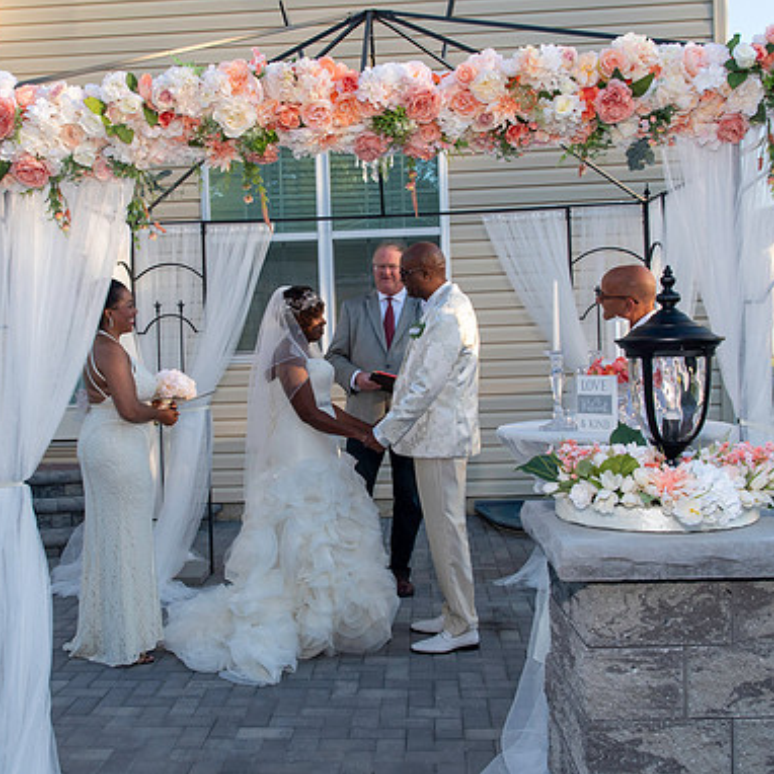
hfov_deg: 40.8
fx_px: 1037
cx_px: 330
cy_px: 379
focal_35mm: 41
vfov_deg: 40.9
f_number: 6.3
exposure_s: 1/250
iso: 400
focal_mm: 19
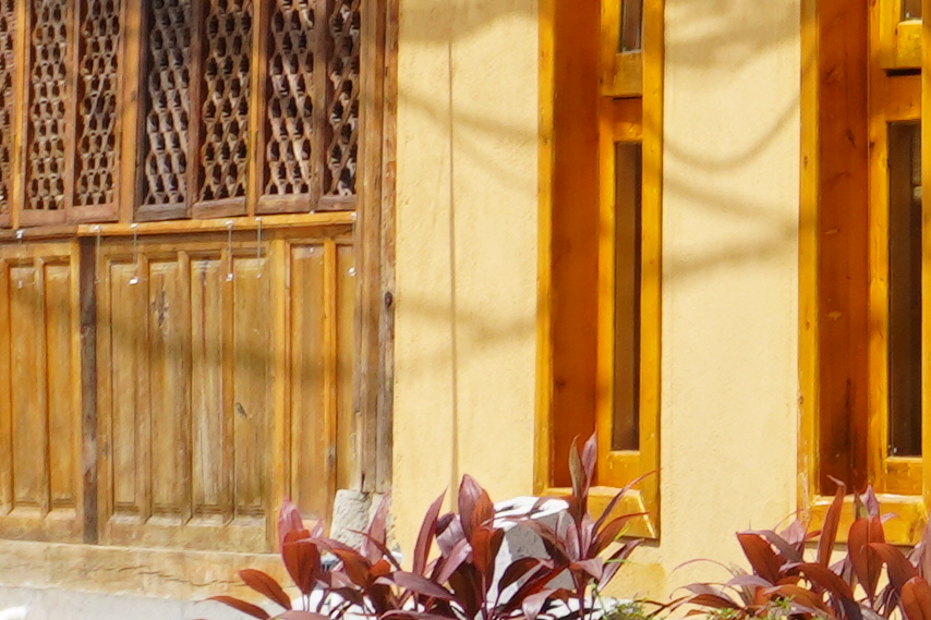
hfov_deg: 6.9
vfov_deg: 5.1
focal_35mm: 264
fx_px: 6813
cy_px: -512
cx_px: 2982
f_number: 9
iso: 100
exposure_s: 1/125
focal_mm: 25
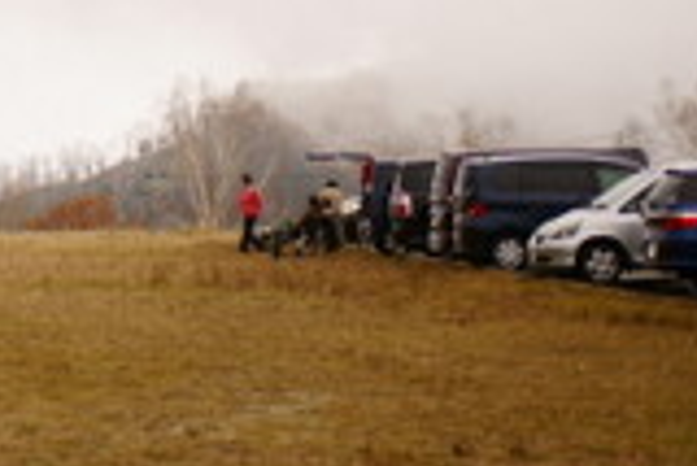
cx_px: -183
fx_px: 2616
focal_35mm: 135
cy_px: -9
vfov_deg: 10.1
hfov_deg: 14.6
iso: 200
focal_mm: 30
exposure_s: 1/4000
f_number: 1.4
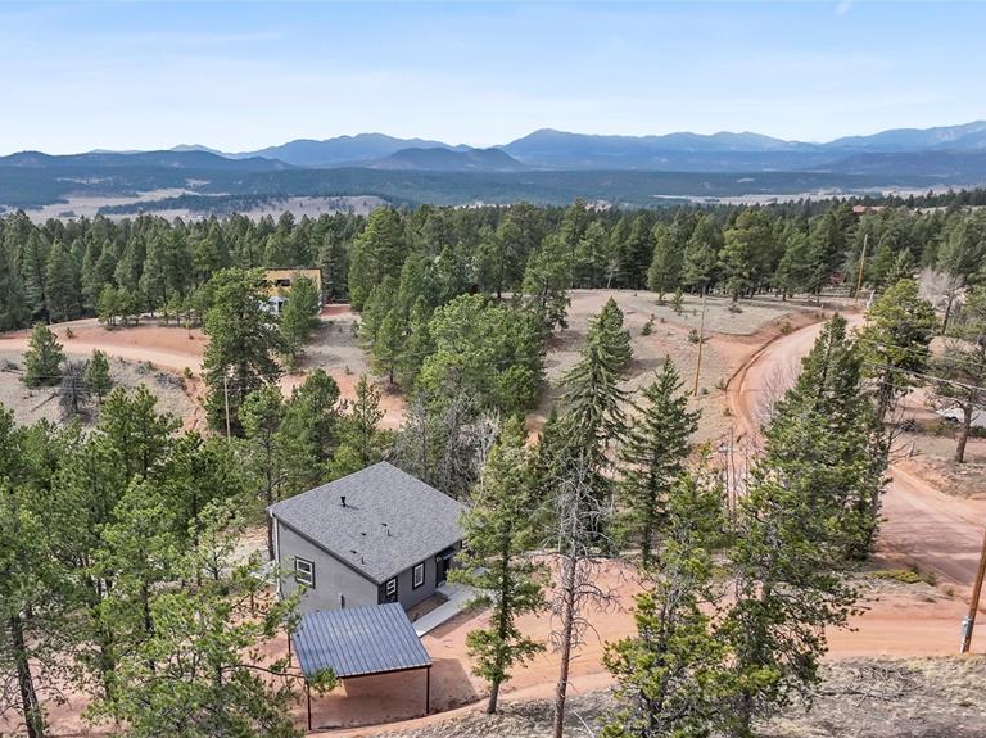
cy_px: 490
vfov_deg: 43.5
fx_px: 911
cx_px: 340
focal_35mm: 32
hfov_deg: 55.8
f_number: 2.8
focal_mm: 12.29
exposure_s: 1/2500
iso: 180
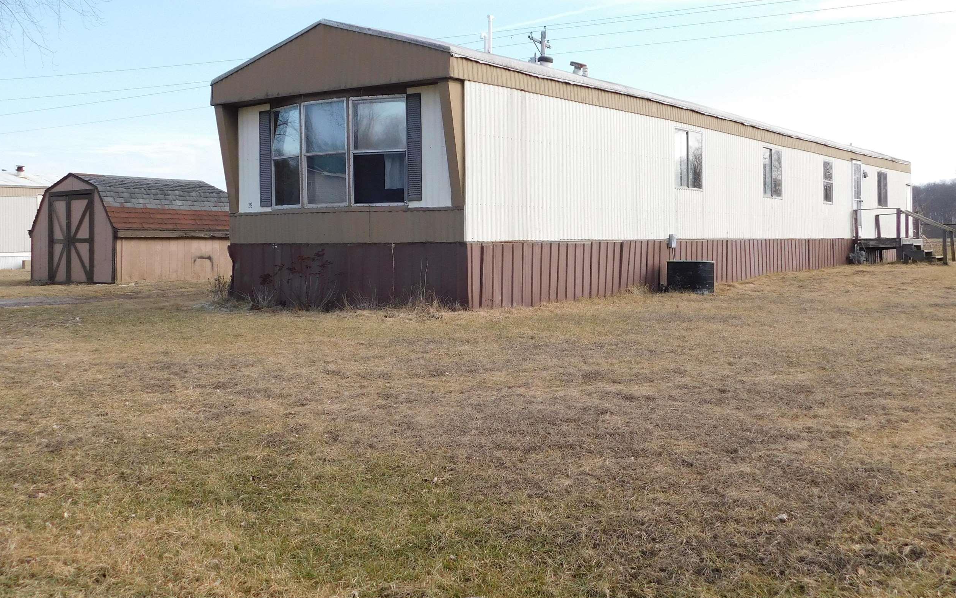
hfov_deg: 50.4
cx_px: 469
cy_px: 225
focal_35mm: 39
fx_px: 1016
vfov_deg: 32.6
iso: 125
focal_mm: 5.3
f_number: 3.2
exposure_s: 1/640
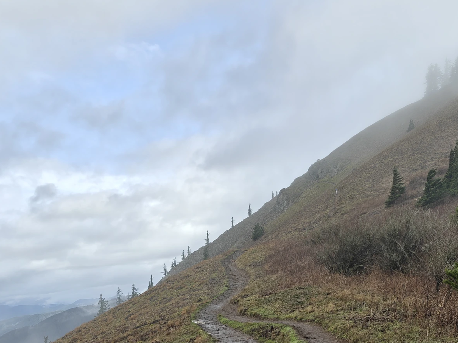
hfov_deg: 43.0
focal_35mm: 43
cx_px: 318
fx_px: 569
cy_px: 282
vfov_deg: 32.5
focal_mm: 6.06
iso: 64
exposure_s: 1/738
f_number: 1.6
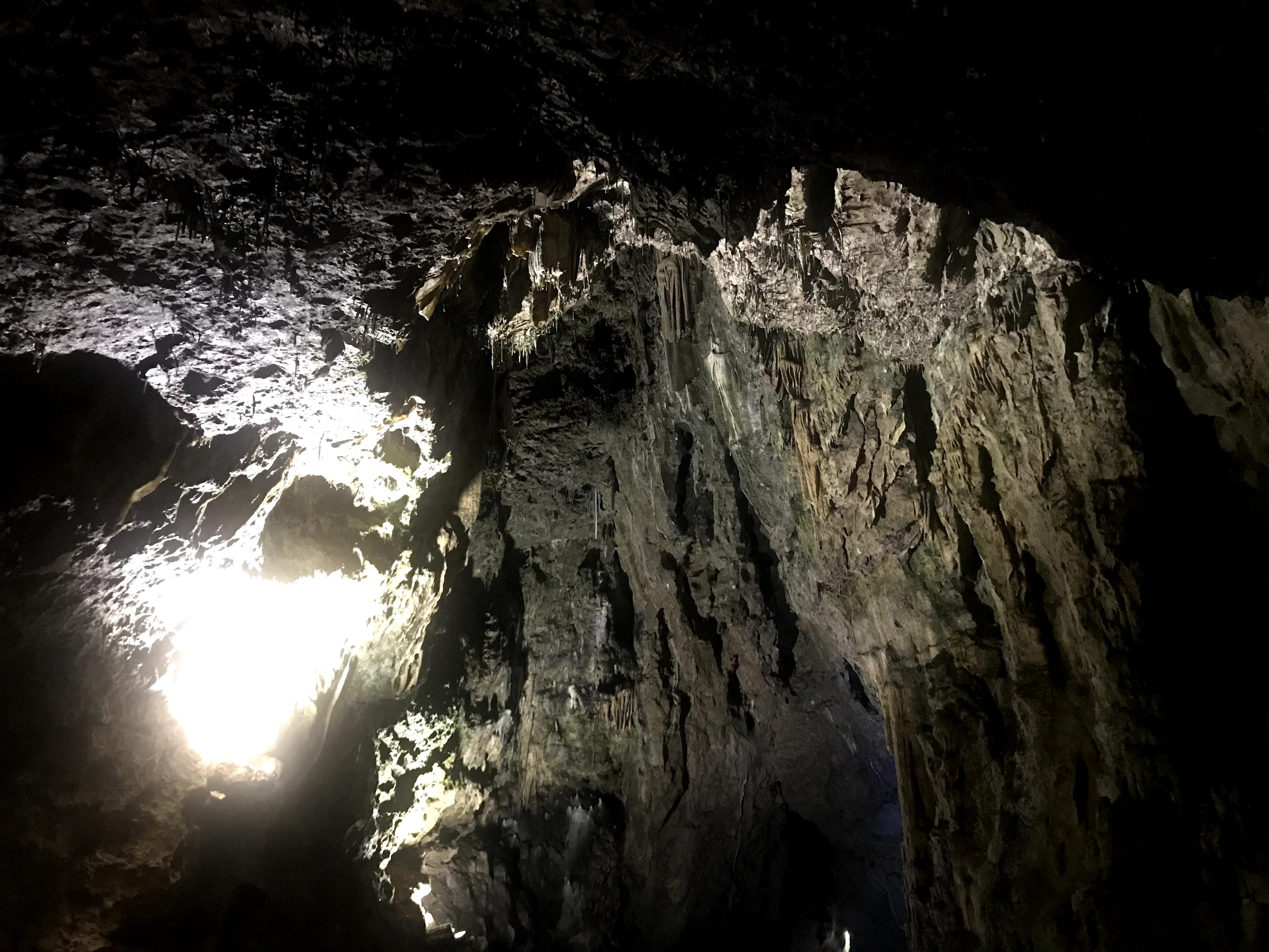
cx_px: 634
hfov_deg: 63.4
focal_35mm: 28
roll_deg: +0.1
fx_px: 1026
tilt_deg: +20.1
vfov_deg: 49.7
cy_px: 476
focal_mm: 3.99
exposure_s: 1/6
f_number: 1.8
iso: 100
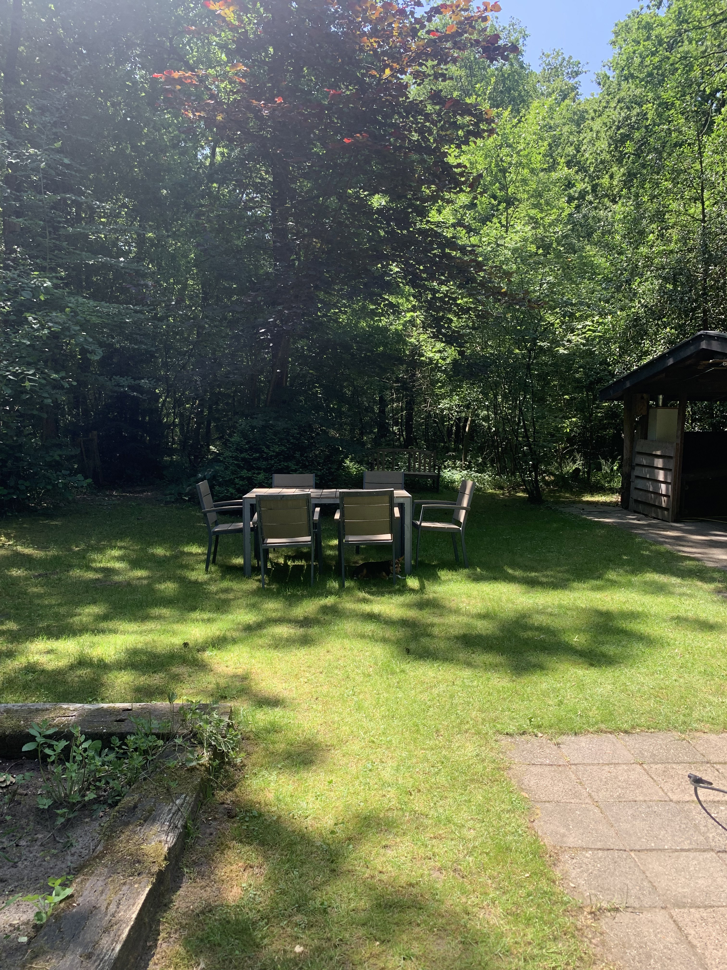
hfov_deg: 53.1
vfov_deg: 67.3
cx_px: 364
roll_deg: -0.9
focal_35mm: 26
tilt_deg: -5.9
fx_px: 728
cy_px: 485
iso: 25
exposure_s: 1/384
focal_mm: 4.25
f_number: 1.8
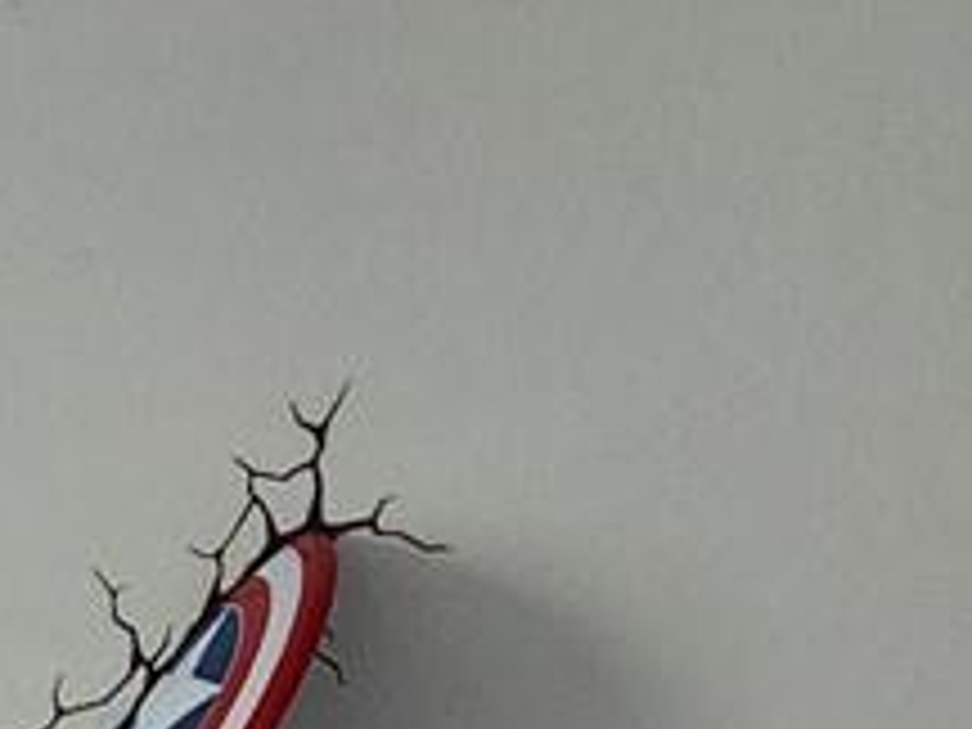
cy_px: 1724
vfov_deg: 8.1
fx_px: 4774
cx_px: -1102
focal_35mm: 170
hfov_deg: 10.5
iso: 200
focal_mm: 5.4
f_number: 1.8
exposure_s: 1/180
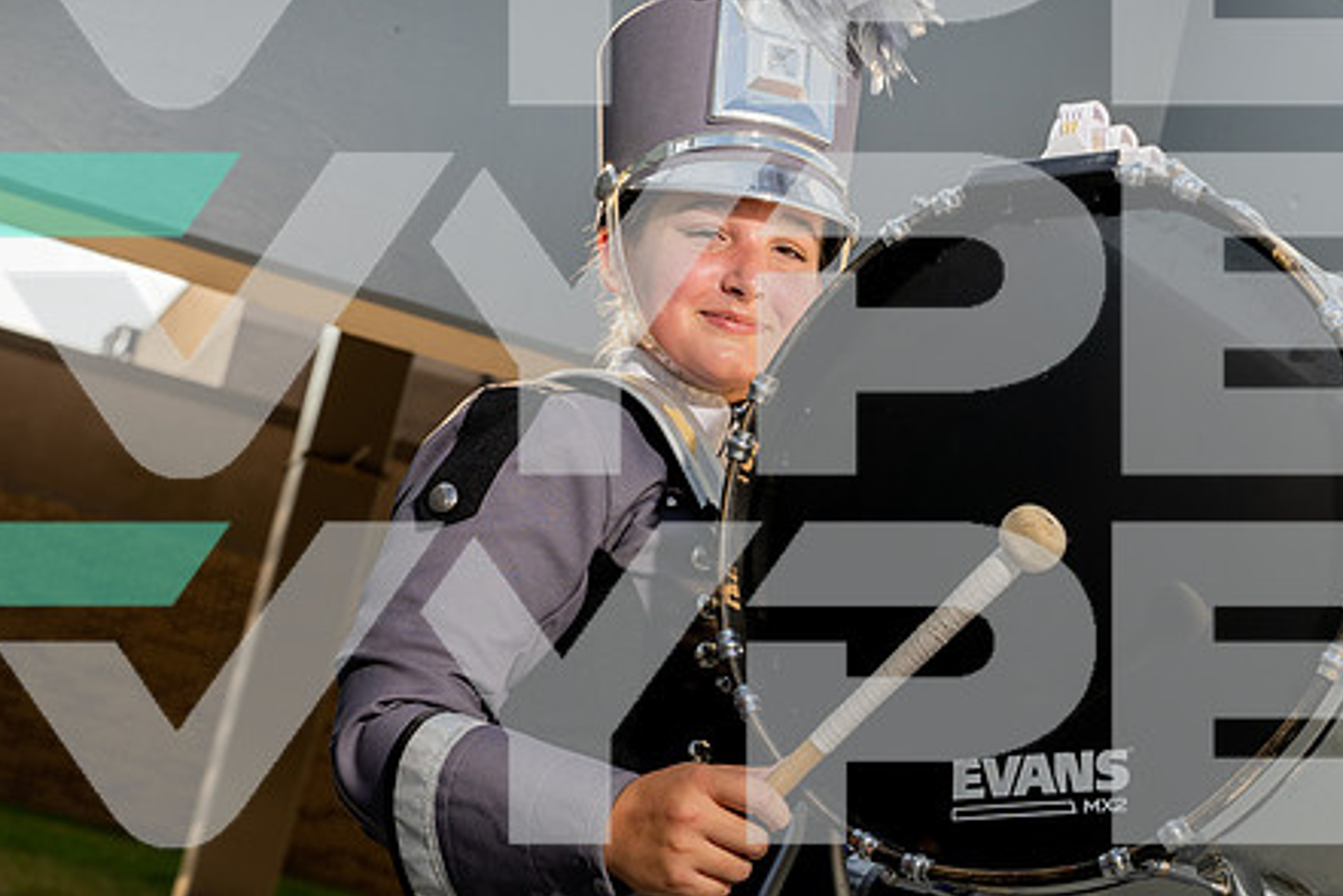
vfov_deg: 14.8
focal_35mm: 92
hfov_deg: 22.1
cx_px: 697
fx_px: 3432
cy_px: 315
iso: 100
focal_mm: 70
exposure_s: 1/250
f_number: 8
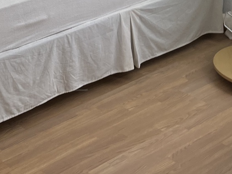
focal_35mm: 89
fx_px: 597
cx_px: -16
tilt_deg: -9.0
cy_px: -122
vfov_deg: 14.8
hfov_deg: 21.0
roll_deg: +4.7
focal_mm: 5.1
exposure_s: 1/100
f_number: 1.6
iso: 80
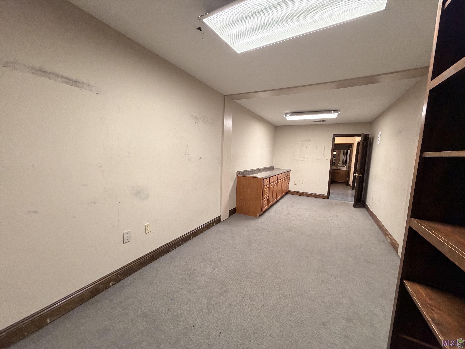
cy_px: 174
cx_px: 232
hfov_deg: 102.1
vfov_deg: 85.7
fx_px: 188
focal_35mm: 14
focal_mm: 2.22
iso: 320
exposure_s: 1/60
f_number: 2.2
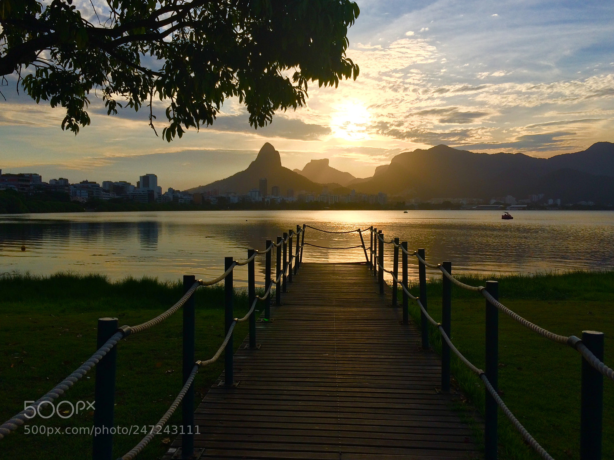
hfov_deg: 61.7
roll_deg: +0.8
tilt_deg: -2.8
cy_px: 230
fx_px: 514
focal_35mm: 29
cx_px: 307
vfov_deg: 48.2
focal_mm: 4.15
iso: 32
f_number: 2.2
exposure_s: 1/3425
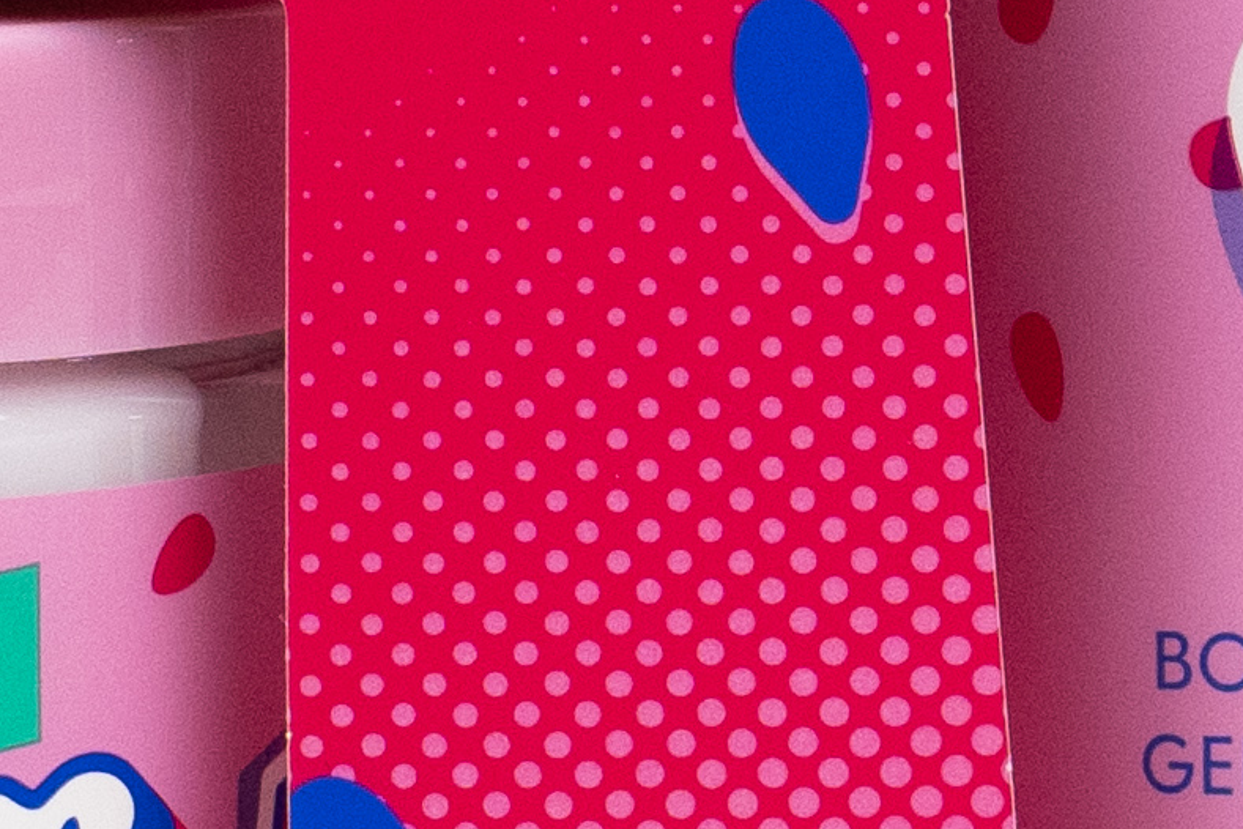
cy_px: 52
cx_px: 1361
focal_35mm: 304
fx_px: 10496
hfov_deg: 6.7
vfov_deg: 4.5
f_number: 11
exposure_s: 1/125
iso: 800
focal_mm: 40
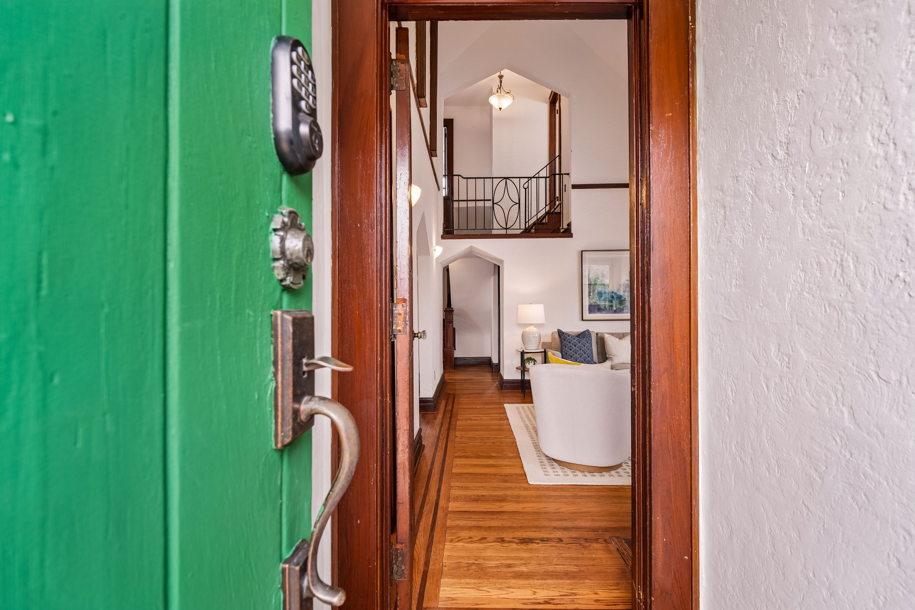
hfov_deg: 96.7
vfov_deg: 73.7
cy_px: 305
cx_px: 458
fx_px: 407
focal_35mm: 16
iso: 400
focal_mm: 16
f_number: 8
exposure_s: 1/10
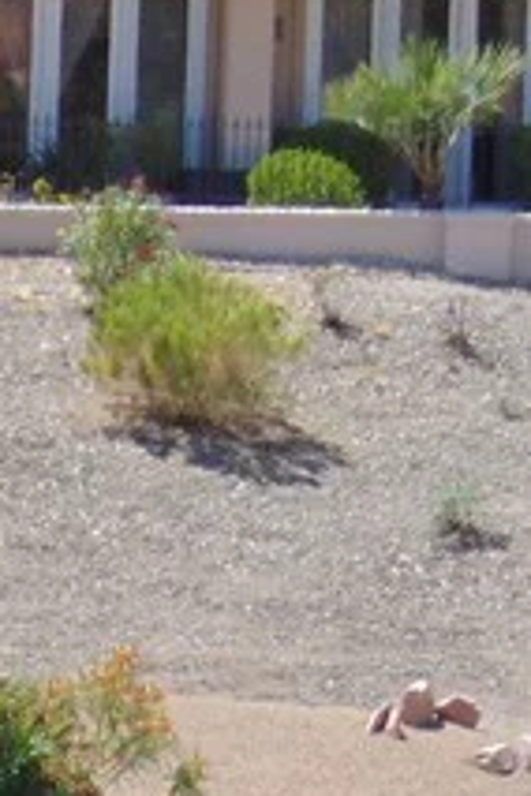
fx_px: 11969
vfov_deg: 3.8
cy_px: 1233
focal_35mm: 541
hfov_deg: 2.5
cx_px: -482
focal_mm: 19.4
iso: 80
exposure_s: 1/500
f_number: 3.9
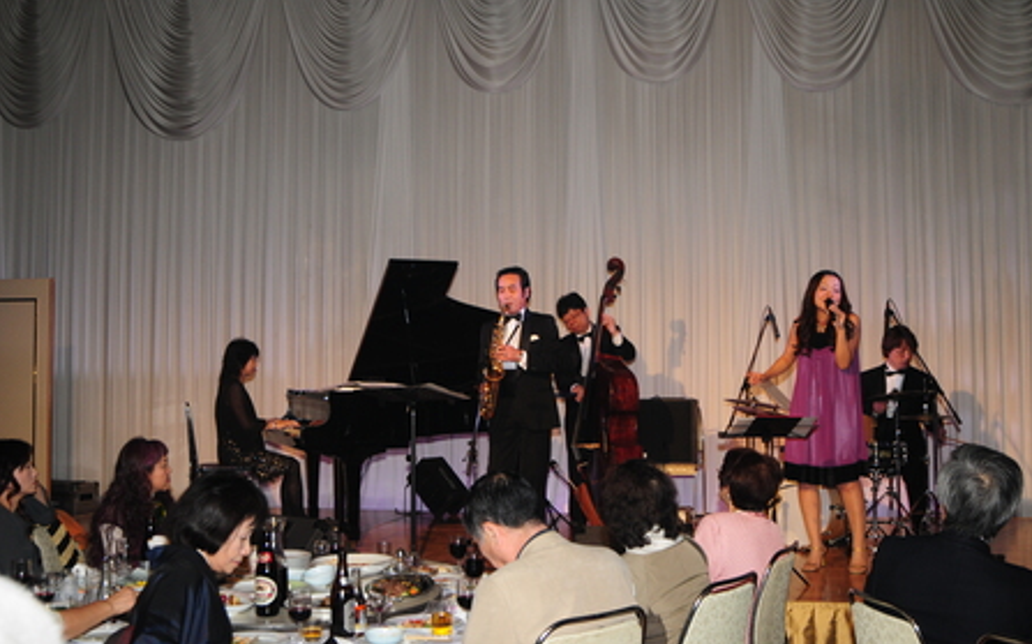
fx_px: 1209
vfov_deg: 29.8
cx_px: 515
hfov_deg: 46.2
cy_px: 325
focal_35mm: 43
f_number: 5.6
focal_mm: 28
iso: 400
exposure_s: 1/30
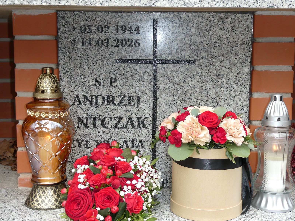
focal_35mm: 54
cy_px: 110
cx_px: 148
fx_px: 460
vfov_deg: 27.0
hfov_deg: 35.5
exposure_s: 1/60
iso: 80
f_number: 4.1
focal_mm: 9.6
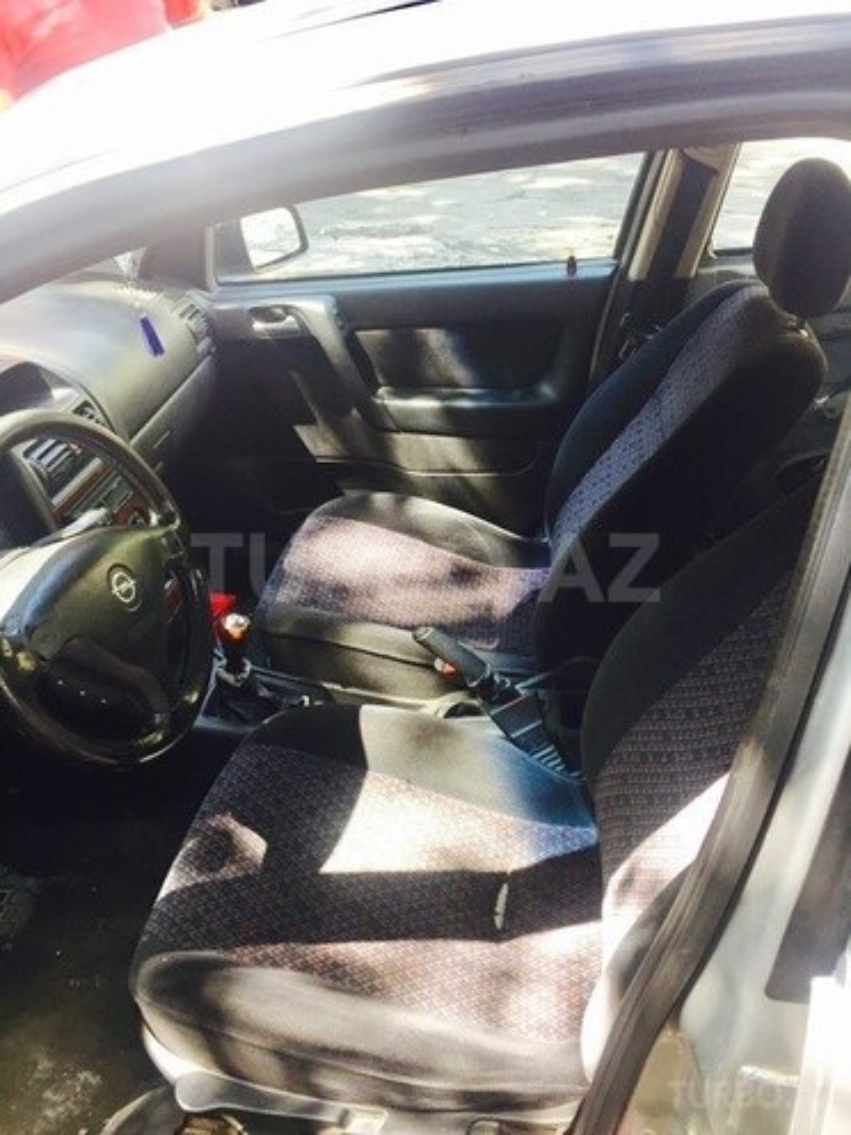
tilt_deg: -27.7
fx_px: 951
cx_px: 426
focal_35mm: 29
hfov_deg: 48.2
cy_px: 568
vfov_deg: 61.7
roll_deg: +11.0
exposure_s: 1/50
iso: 32
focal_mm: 4.15
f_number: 2.2
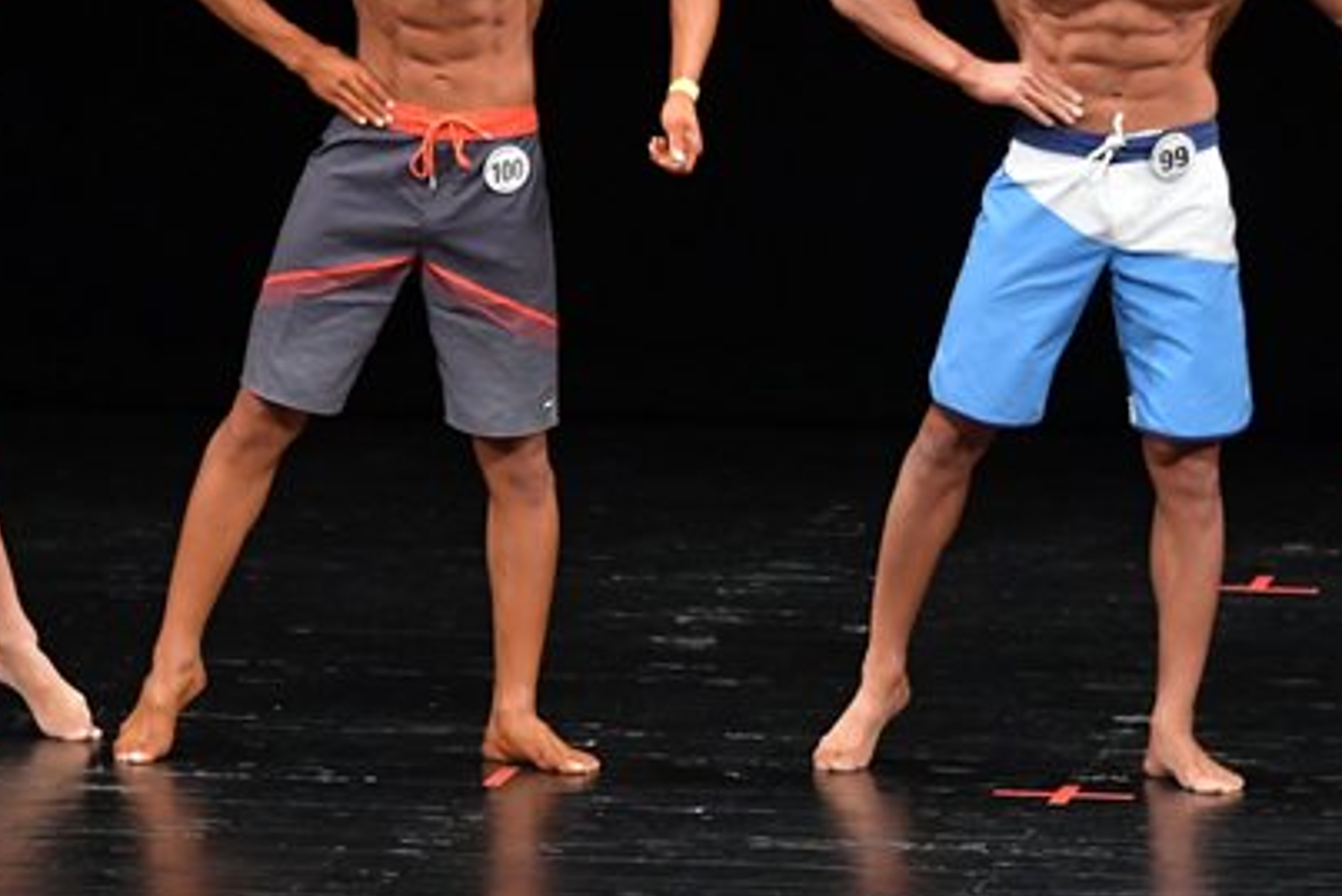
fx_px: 14468
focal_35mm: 388
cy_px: 183
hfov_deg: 5.3
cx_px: 388
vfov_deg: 3.5
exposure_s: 1/400
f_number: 5.6
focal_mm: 135
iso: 3200
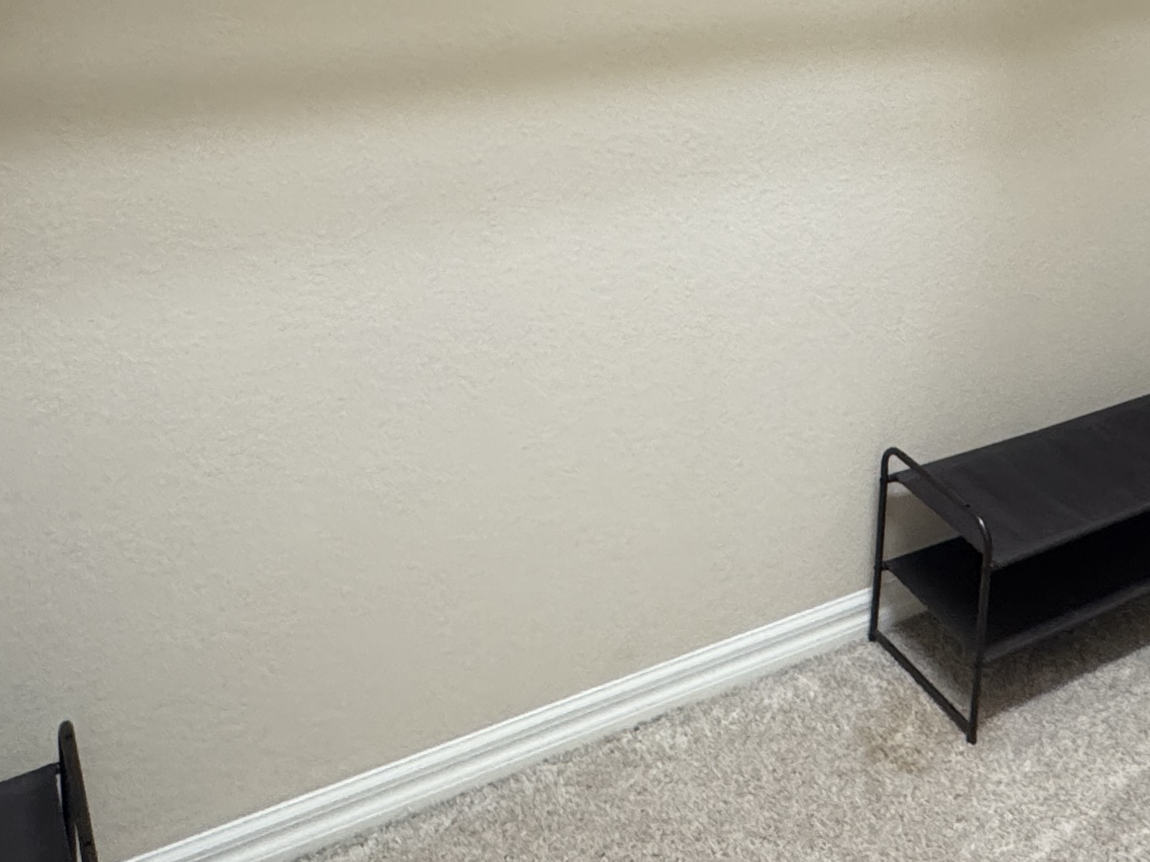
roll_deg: -4.3
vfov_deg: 31.5
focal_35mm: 42
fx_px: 1395
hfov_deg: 42.7
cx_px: 926
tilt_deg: -10.4
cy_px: -19
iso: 320
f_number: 2.2
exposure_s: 1/60
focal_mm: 2.22
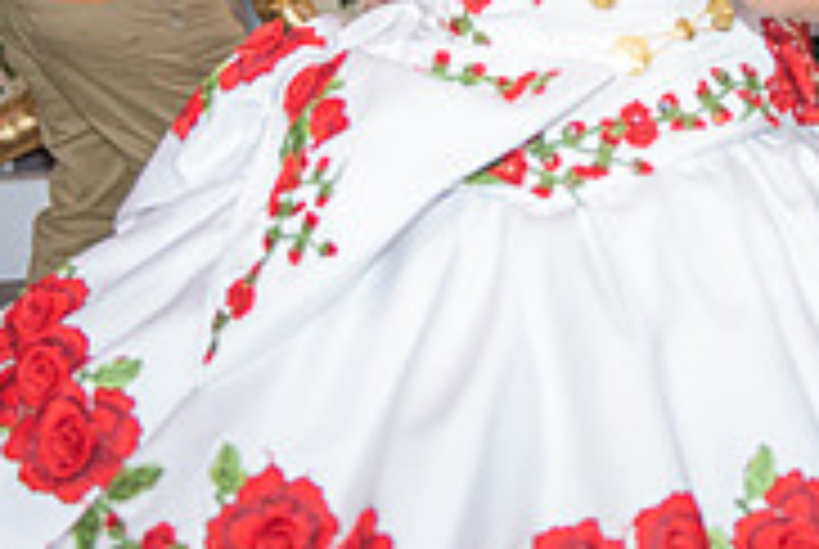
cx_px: 882
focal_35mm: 121
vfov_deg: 11.0
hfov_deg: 16.4
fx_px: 2757
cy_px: -245
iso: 800
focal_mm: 38
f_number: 3.2
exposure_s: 1/160
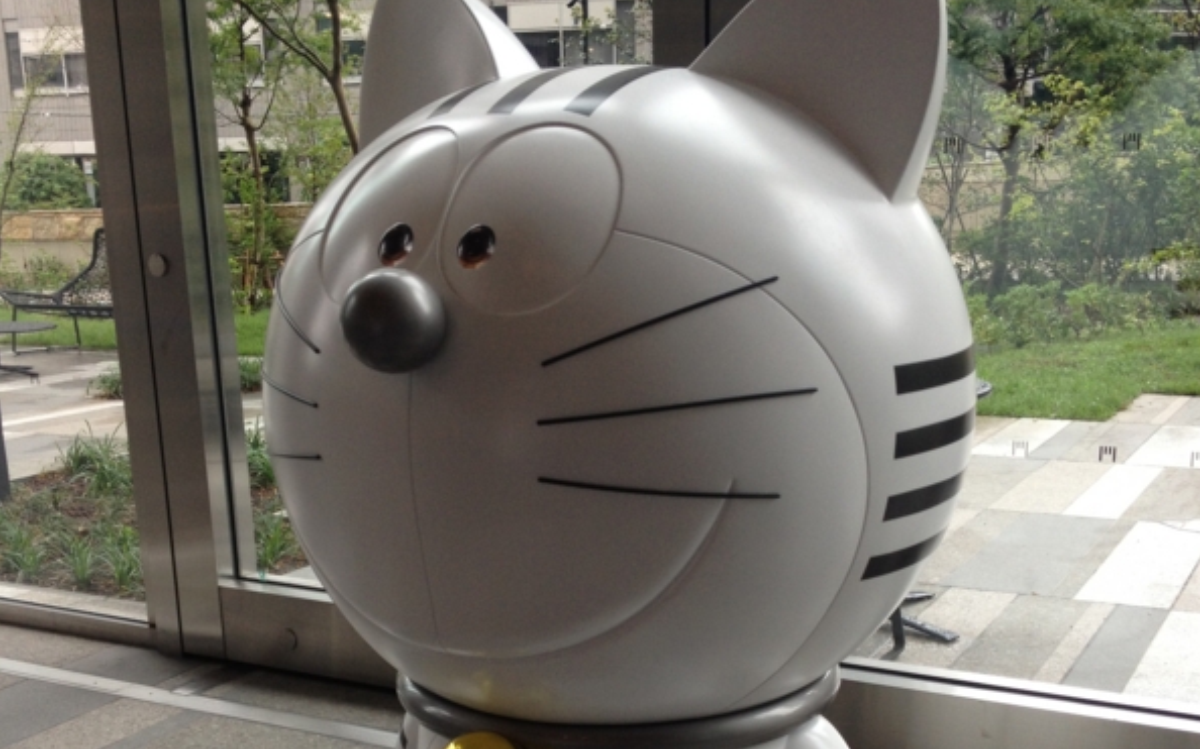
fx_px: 1635
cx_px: 604
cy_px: 604
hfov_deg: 40.3
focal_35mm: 50
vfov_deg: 25.4
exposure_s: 1/120
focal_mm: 4.28
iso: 64
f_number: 2.4
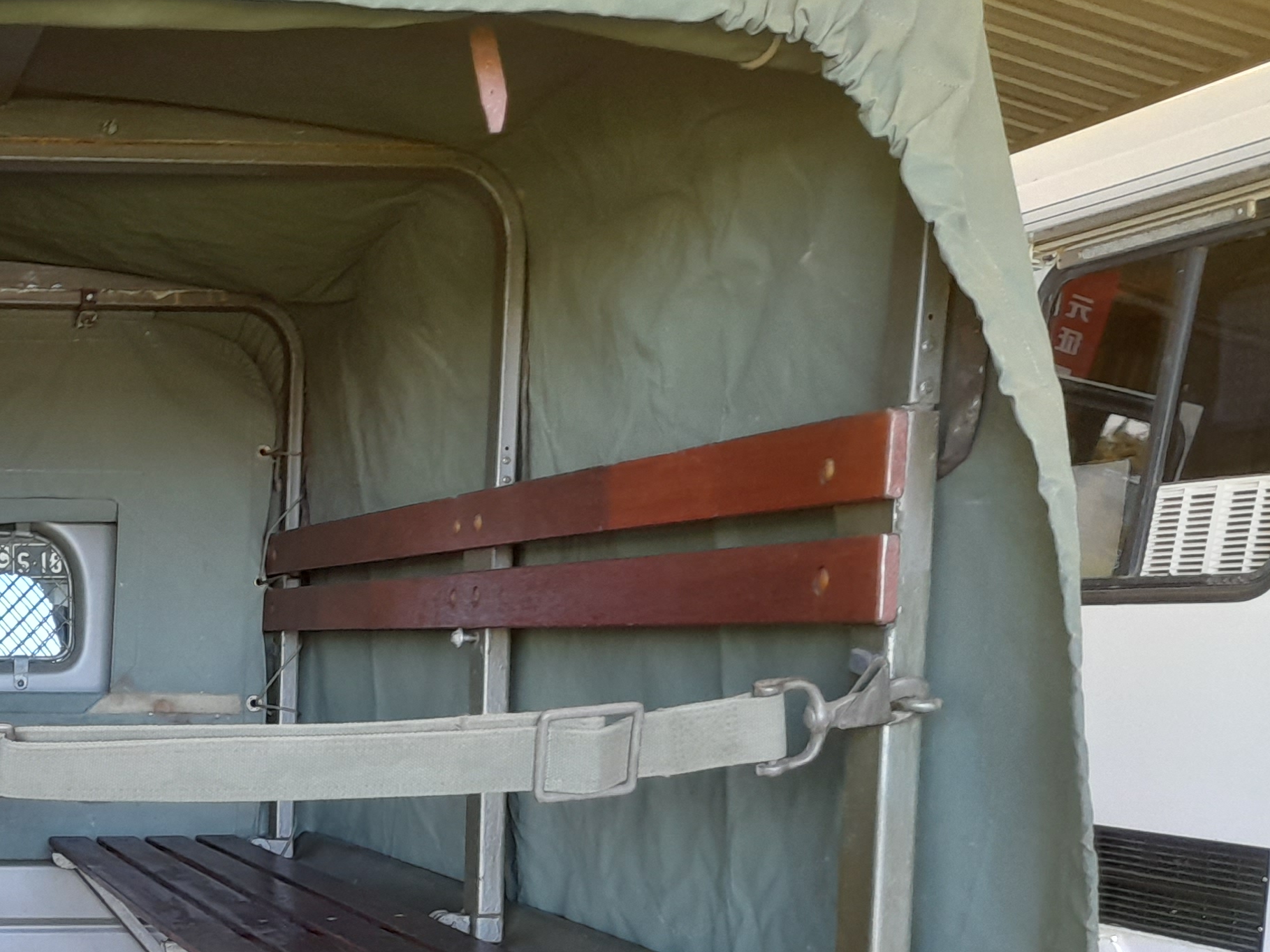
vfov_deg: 25.4
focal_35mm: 55
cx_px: -79
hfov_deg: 31.5
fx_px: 2018
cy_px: 932
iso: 160
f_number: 2
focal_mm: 4.6
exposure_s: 1/50
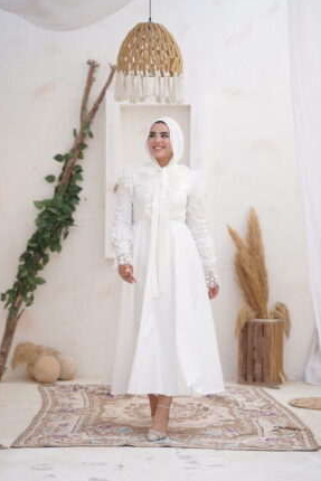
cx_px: 158
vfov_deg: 22.9
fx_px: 1189
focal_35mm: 89
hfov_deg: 15.4
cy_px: 248
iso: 320
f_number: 2.2
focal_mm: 85
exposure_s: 1/640
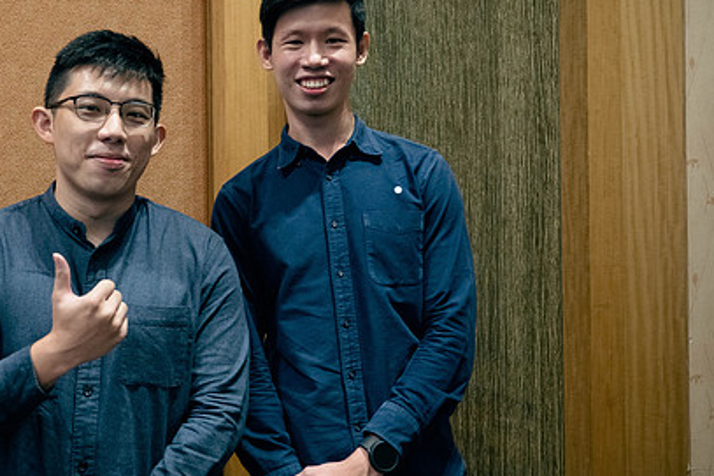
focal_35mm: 43
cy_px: 208
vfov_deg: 31.1
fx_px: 852
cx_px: 212
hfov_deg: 44.5
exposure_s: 1/160
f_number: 2
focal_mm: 14
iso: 800
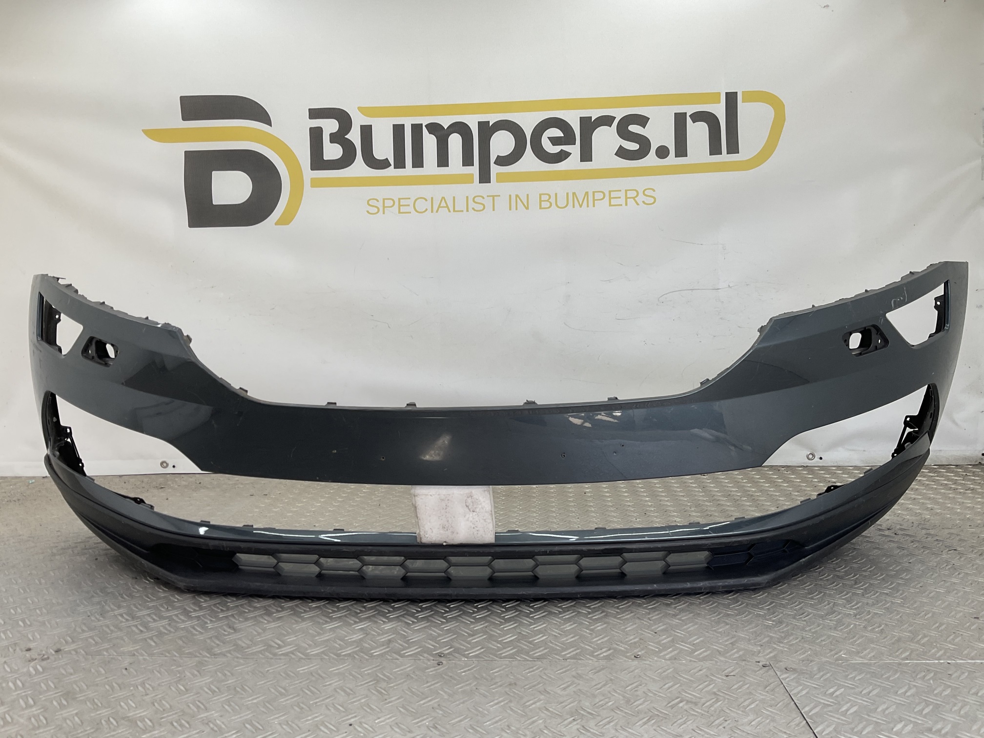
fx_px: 824
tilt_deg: -6.8
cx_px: 492
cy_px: 369
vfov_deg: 48.2
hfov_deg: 61.7
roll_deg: +0.1
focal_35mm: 29
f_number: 1.8
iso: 16
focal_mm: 3
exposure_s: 1/158
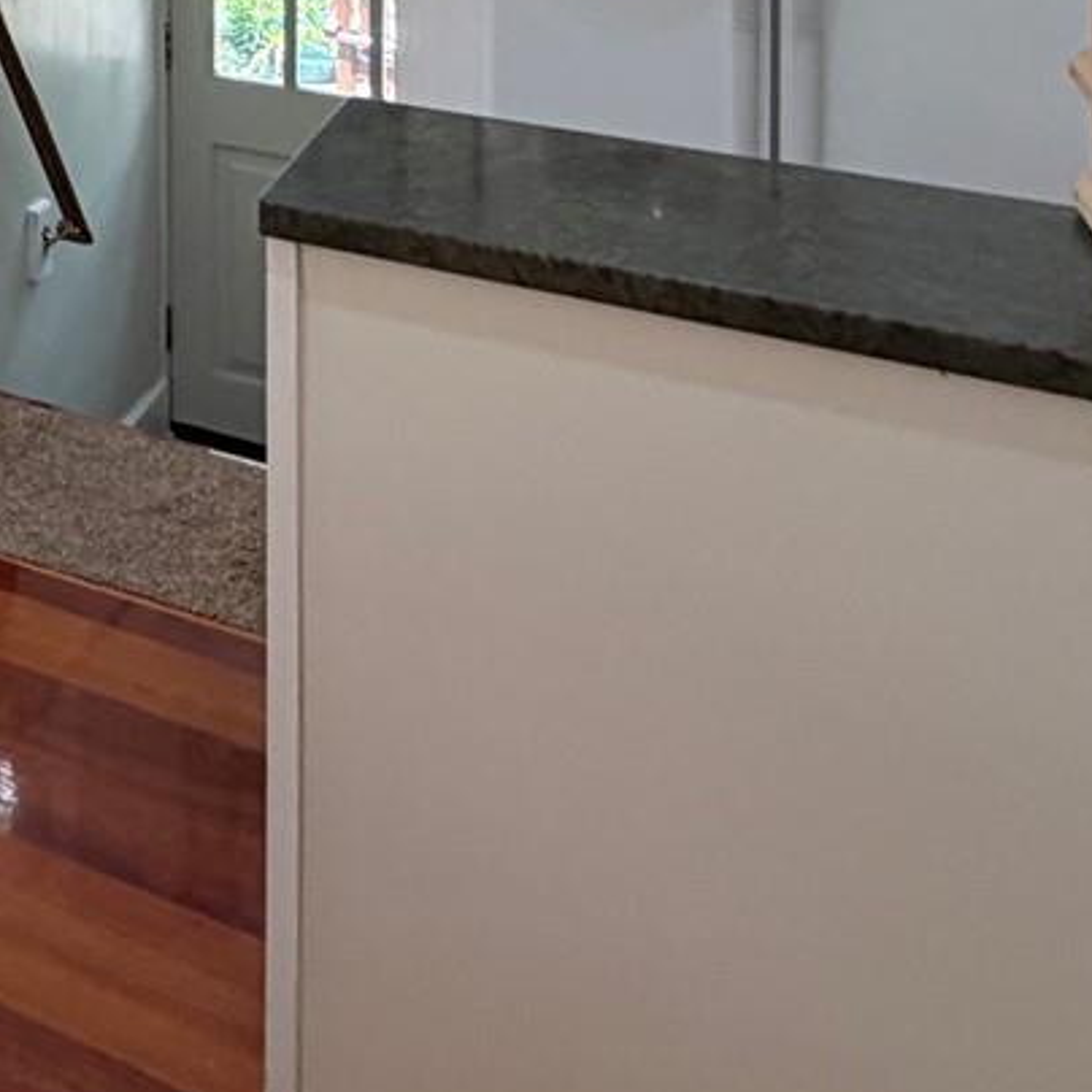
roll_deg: -0.1
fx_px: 1749
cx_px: -349
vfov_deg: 27.6
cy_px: -403
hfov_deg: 28.2
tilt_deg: -1.1
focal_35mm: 49
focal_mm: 2.22
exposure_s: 1/120
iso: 125
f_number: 2.2
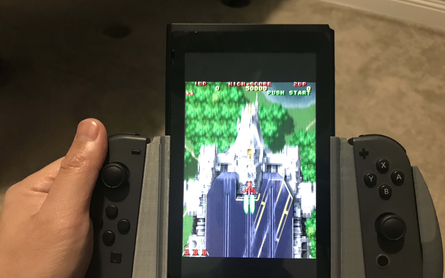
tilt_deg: -44.5
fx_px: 364
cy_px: 161
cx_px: 224
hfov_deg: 62.9
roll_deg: -1.1
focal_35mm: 30
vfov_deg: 41.7
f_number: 1.8
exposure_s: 1/11
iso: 100
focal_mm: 3.99
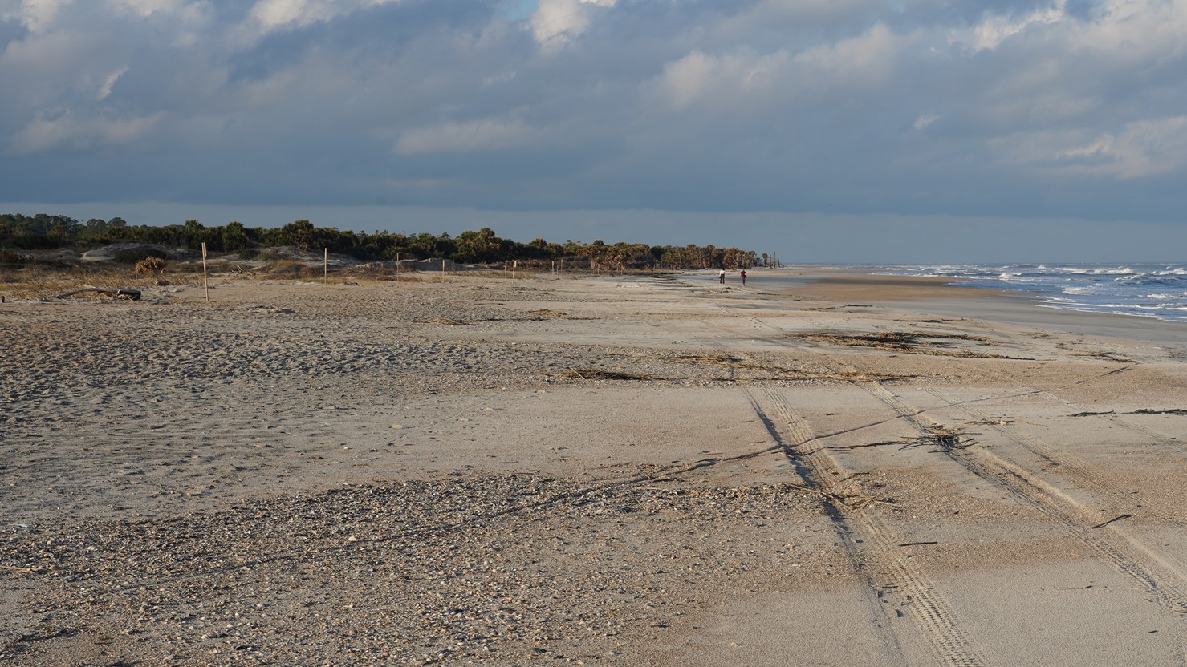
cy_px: 394
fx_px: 2675
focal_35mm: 85
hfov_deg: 24.9
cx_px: 785
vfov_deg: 14.2
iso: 100
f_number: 14
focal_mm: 60
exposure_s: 1/100
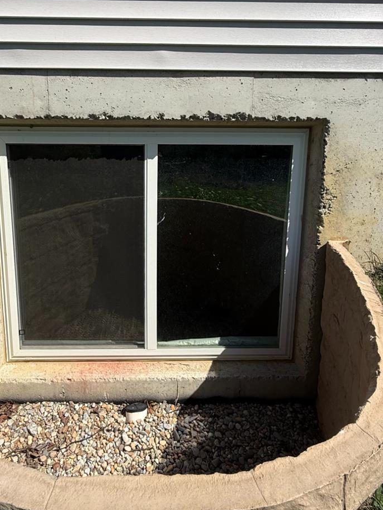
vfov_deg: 72.9
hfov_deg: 58.6
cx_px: 162
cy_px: 198
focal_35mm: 23
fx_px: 339
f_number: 2.2
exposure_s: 1/2237
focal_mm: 2.22
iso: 50
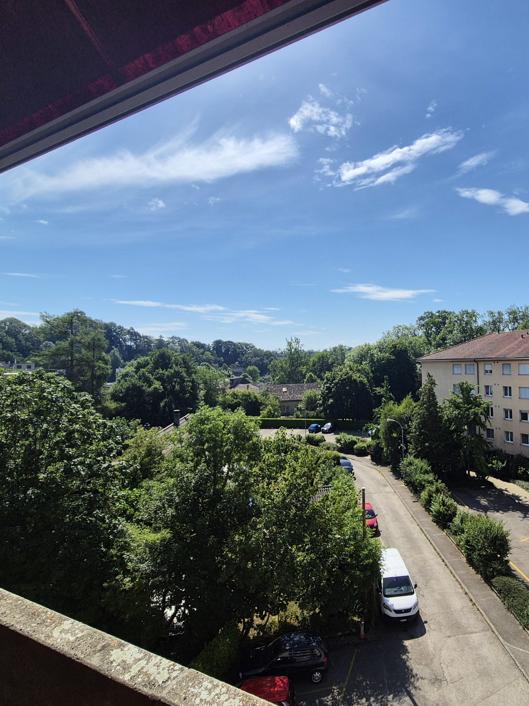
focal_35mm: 18
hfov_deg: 68.2
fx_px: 367
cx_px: 379
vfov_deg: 87.8
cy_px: 352
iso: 50
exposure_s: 1/3760
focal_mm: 2.2
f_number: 2.2
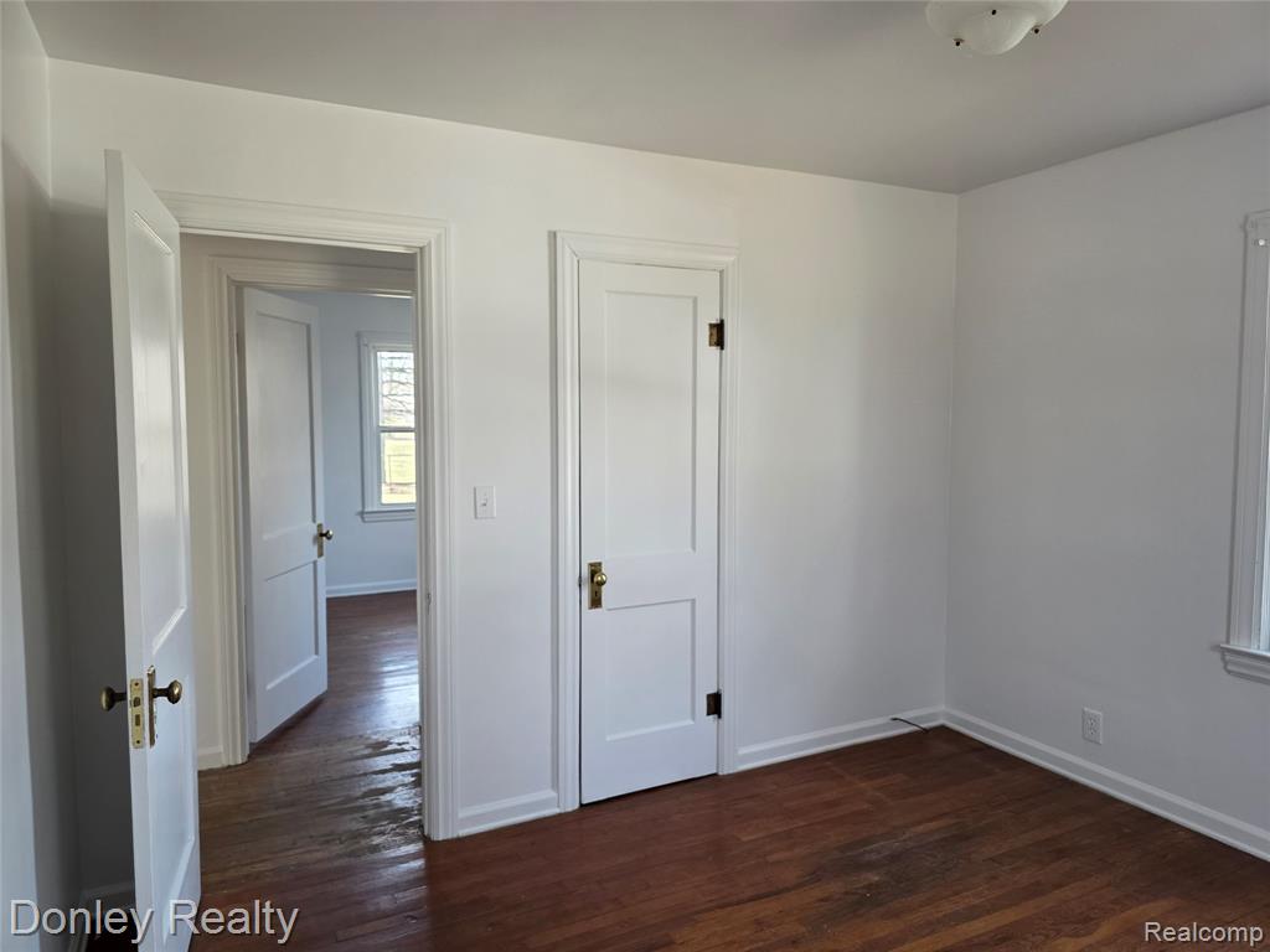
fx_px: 844
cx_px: 635
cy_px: 476
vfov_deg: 58.9
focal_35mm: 23
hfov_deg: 73.9
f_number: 1.7
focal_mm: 6.3
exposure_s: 1/120
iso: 160
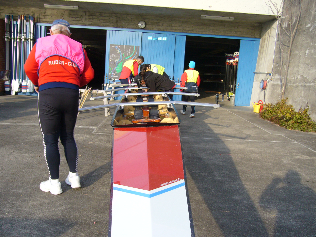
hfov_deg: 52.6
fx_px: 320
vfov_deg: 40.7
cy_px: 118
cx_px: 158
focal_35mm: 35
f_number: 5.6
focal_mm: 5.8
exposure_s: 1/125
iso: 80
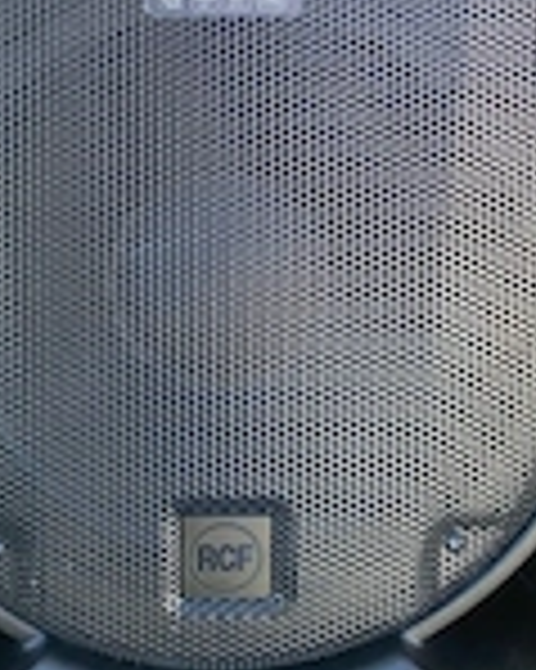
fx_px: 1350
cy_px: 63
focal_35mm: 68
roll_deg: -1.9
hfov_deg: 22.4
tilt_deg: -40.0
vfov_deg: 26.9
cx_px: 207
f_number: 1.8
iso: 50
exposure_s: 1/121
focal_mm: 4.25
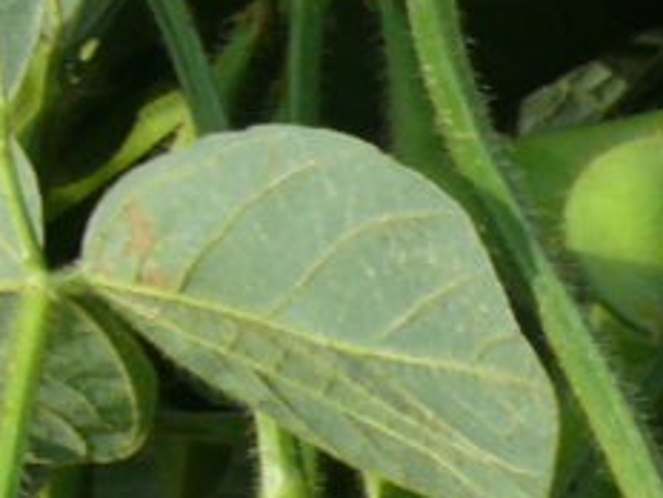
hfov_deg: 4.3
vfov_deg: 3.3
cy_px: 973
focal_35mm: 454
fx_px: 8695
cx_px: 1457
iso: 100
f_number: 5.6
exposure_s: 1/250
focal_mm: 15.3
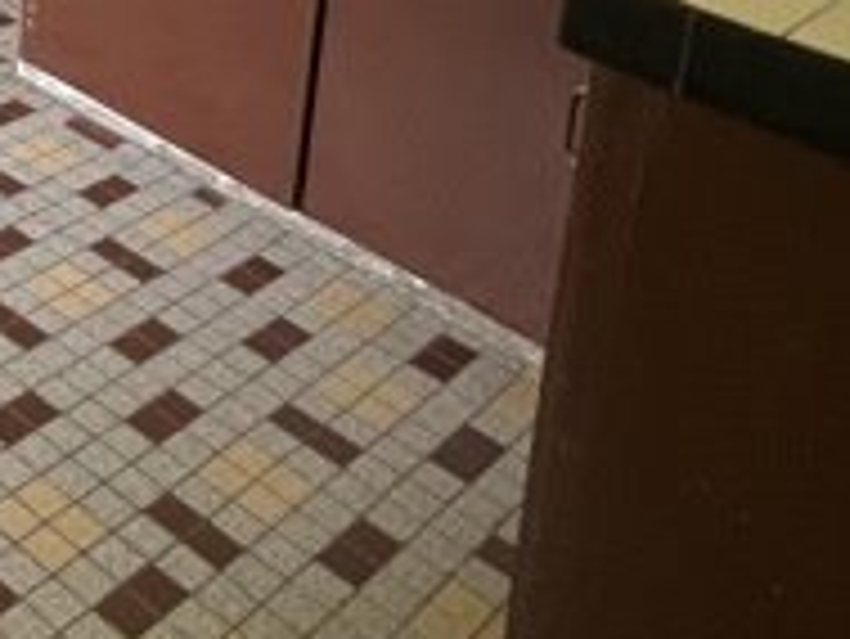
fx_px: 1351
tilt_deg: -10.2
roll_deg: -2.8
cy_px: -378
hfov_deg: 28.6
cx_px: -256
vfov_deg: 21.3
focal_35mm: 55
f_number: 1.8
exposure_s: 1/99
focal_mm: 1.57
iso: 100
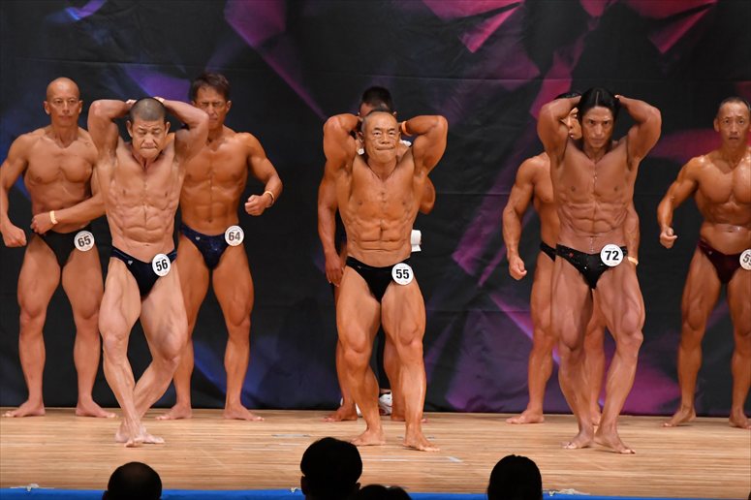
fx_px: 5004
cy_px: 250
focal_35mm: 240
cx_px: 376
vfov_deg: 5.7
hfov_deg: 8.6
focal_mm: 160
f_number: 5.6
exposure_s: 1/400
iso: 5000
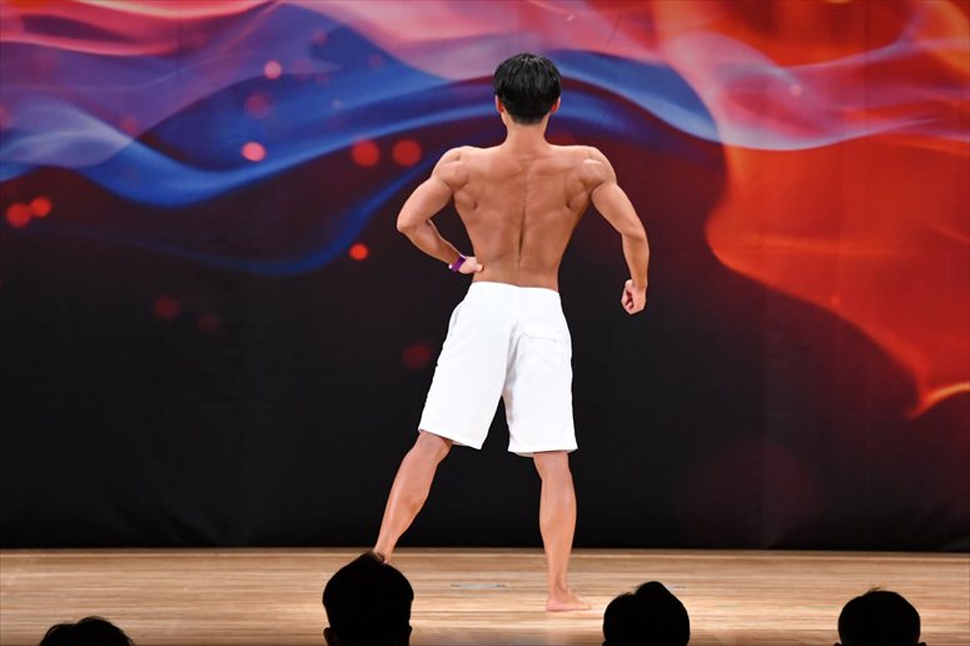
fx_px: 6464
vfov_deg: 5.7
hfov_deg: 8.6
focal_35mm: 240
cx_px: 485
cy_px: 323
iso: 3200
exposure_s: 1/400
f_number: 5.6
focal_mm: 160
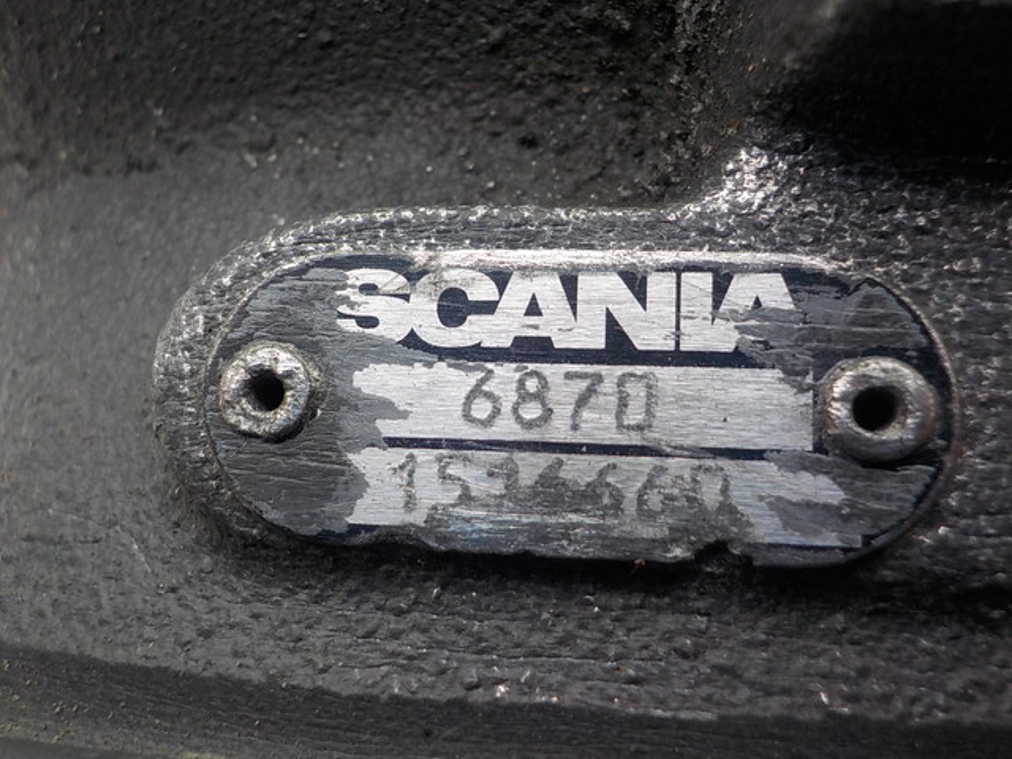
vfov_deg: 46.8
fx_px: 877
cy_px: 380
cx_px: 506
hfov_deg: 60.0
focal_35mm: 30
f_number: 3.3
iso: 125
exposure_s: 1/50
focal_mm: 4.1
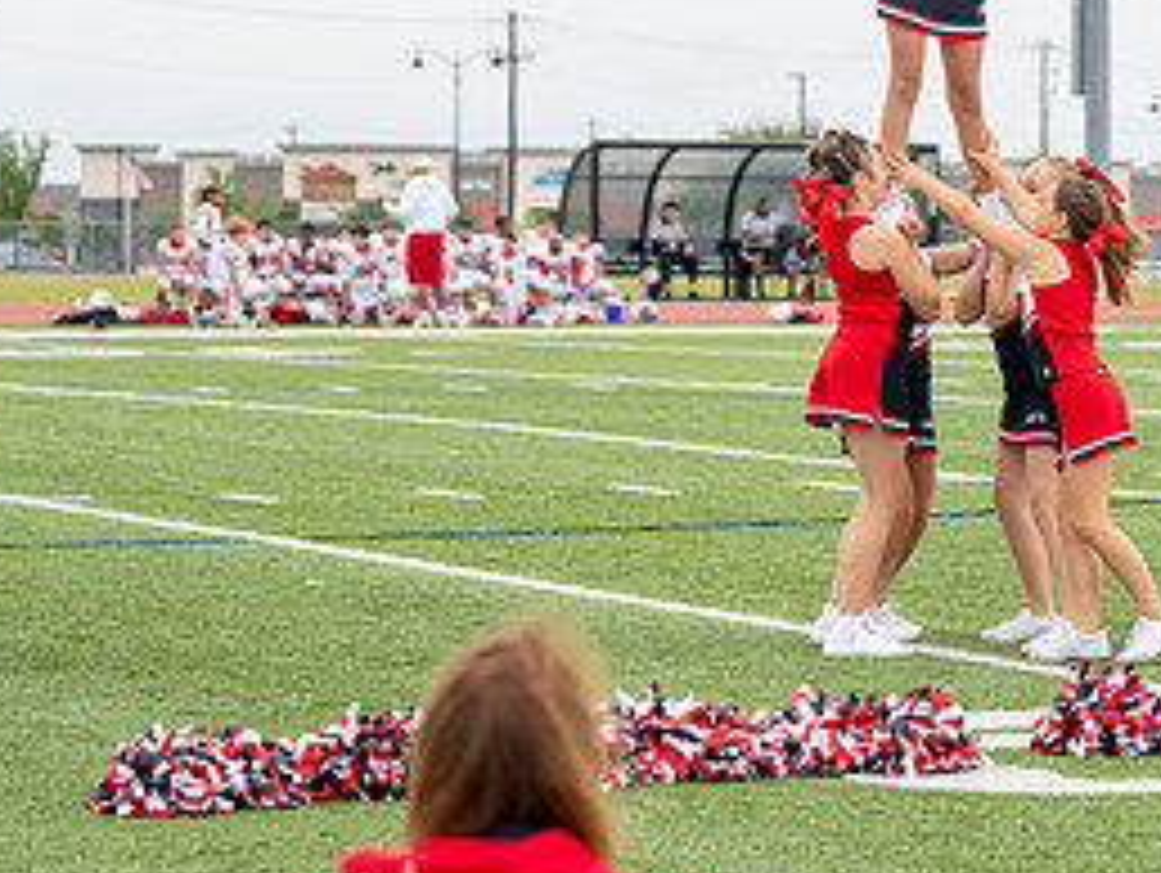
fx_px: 5506
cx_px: 884
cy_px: 110
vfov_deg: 9.0
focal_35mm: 164
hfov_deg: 12.0
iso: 320
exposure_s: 1/2000
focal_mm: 70
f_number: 2.8
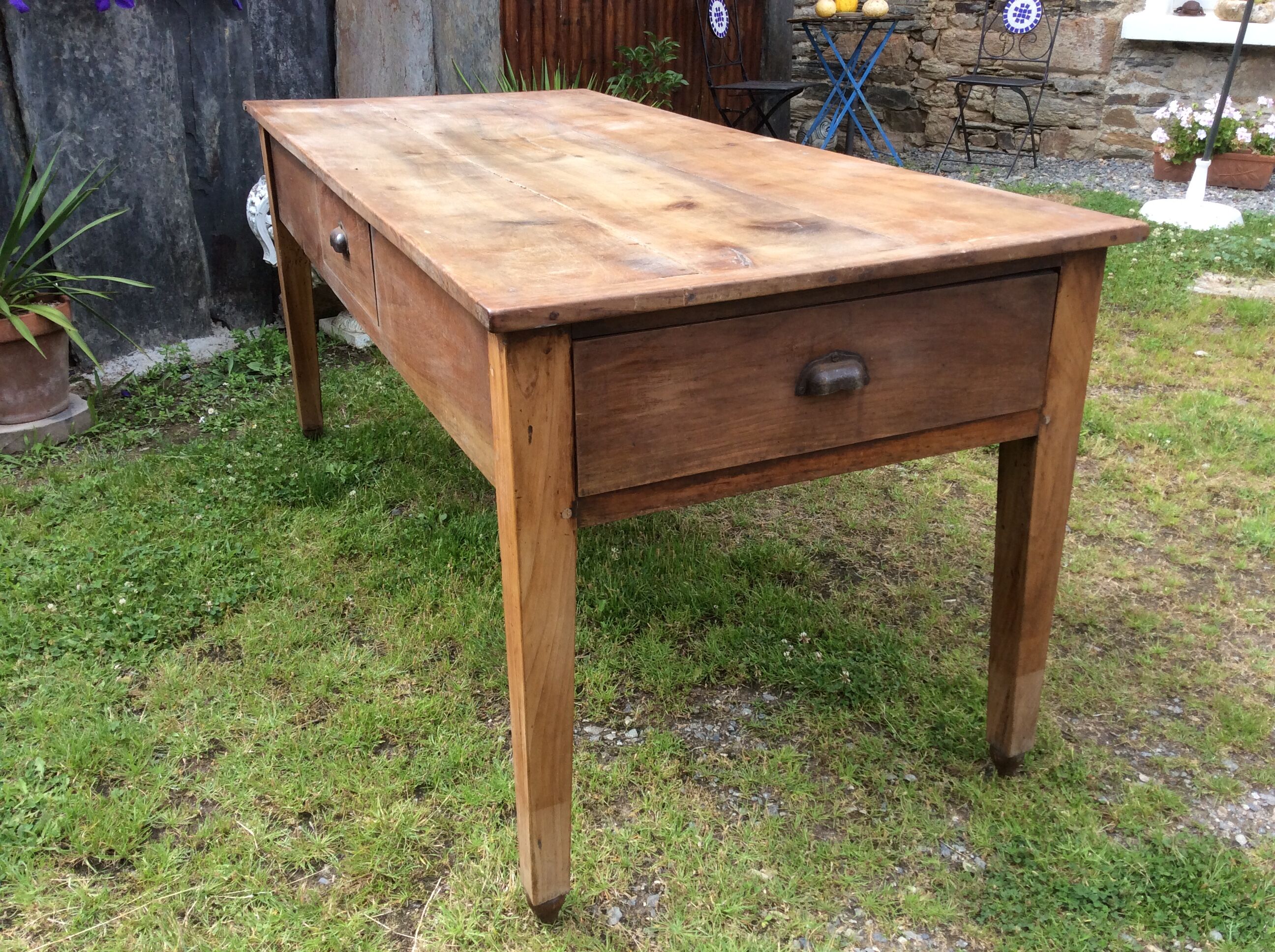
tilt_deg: -25.2
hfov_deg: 56.9
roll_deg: +0.4
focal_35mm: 32
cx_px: 638
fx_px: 1177
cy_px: 476
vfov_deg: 44.1
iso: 32
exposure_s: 1/316
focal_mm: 3.3
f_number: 2.4
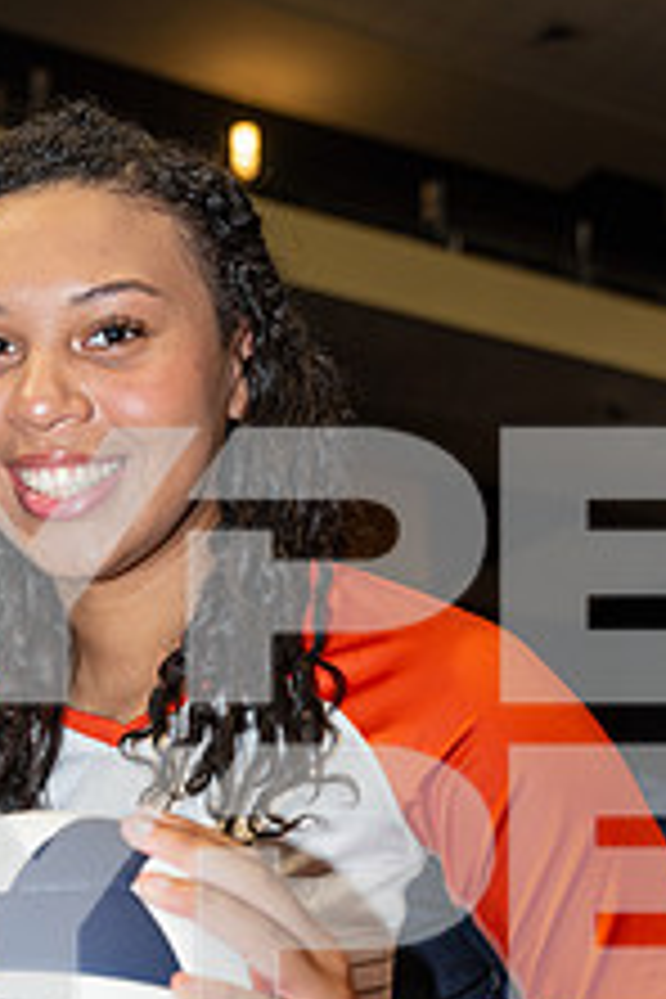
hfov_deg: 18.5
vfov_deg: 26.8
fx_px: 2026
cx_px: 144
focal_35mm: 73
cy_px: 886
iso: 125
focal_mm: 36
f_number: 3.5
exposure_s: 1/125
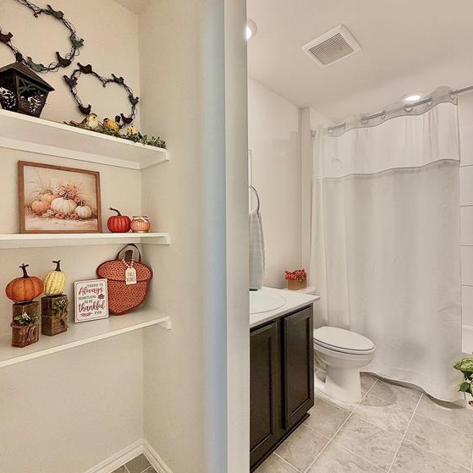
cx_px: 242
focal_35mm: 17
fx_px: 263
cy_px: 235
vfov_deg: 84.0
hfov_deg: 84.0
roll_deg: +0.3
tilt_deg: +0.5
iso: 160
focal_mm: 2.22
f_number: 2.2
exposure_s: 1/60
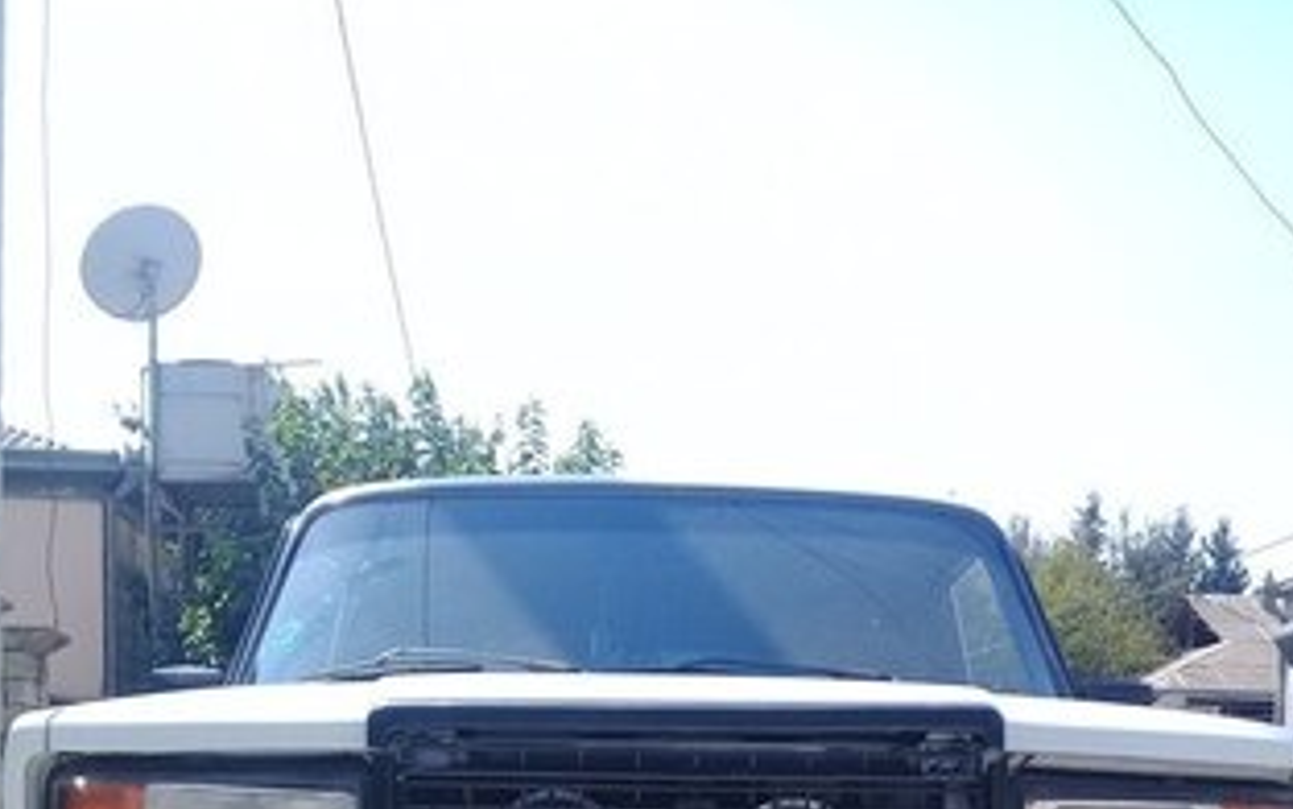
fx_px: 1833
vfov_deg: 22.6
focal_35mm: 52
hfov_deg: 38.8
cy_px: 1015
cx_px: 702
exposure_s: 1/799
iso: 50
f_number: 2.2
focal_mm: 3.3
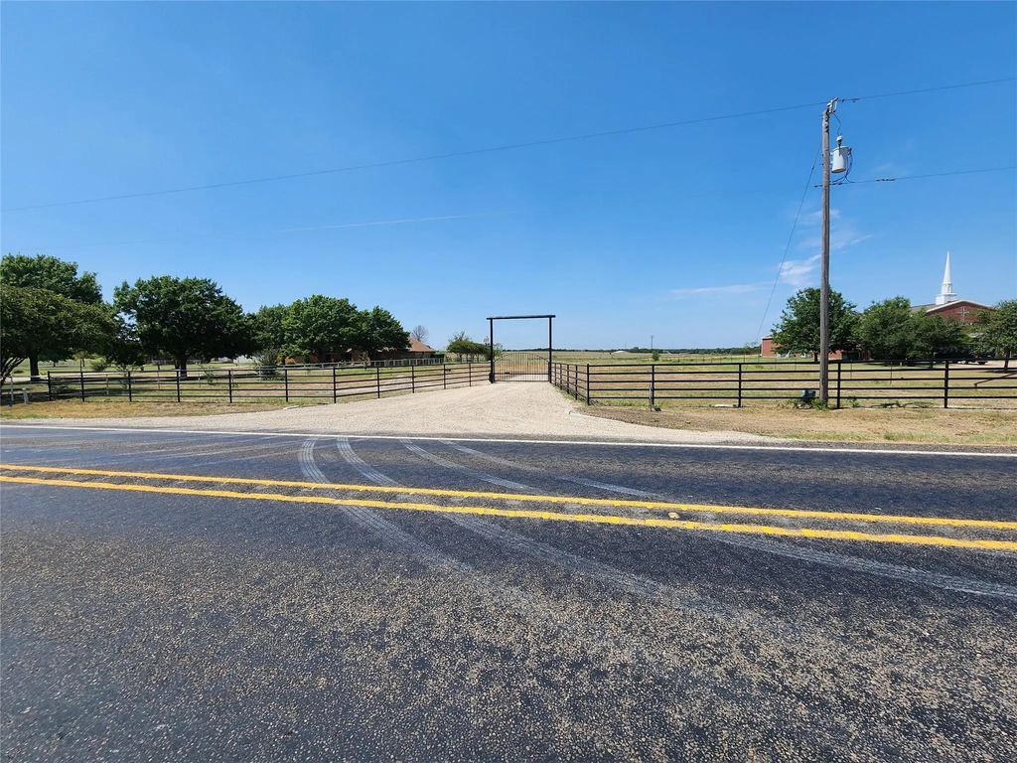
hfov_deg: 106.2
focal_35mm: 13
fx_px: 382
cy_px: 382
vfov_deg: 89.9
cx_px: 508
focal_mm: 2.2
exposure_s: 1/2054
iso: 50
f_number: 2.2
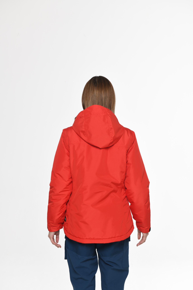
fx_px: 563
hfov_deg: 19.5
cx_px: 96
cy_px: 145
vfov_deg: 28.8
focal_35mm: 70
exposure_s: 1/160
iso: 100
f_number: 9
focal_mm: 70
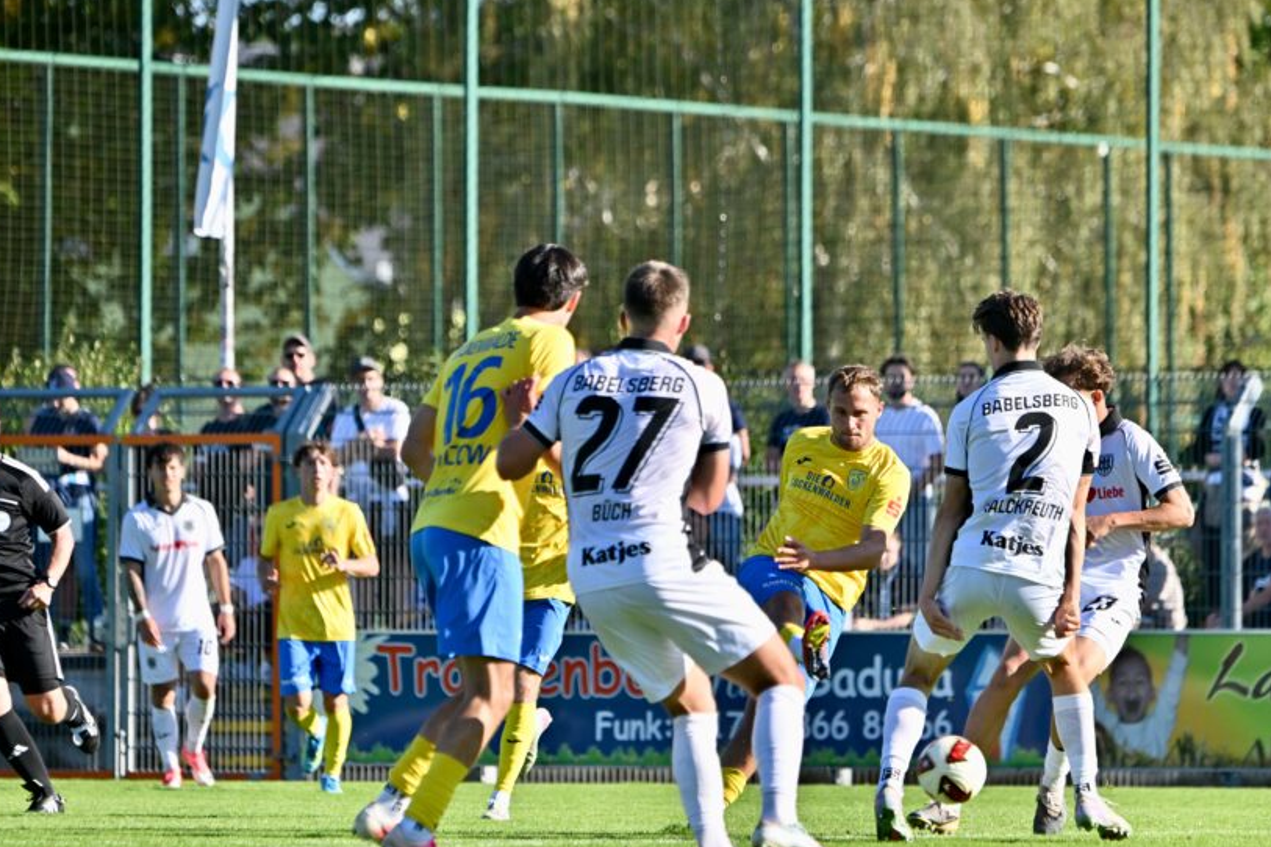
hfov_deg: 6.1
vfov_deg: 4.0
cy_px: 524
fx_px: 12003
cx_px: 705
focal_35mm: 340
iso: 400
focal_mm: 270
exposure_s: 1/1600
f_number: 5.6
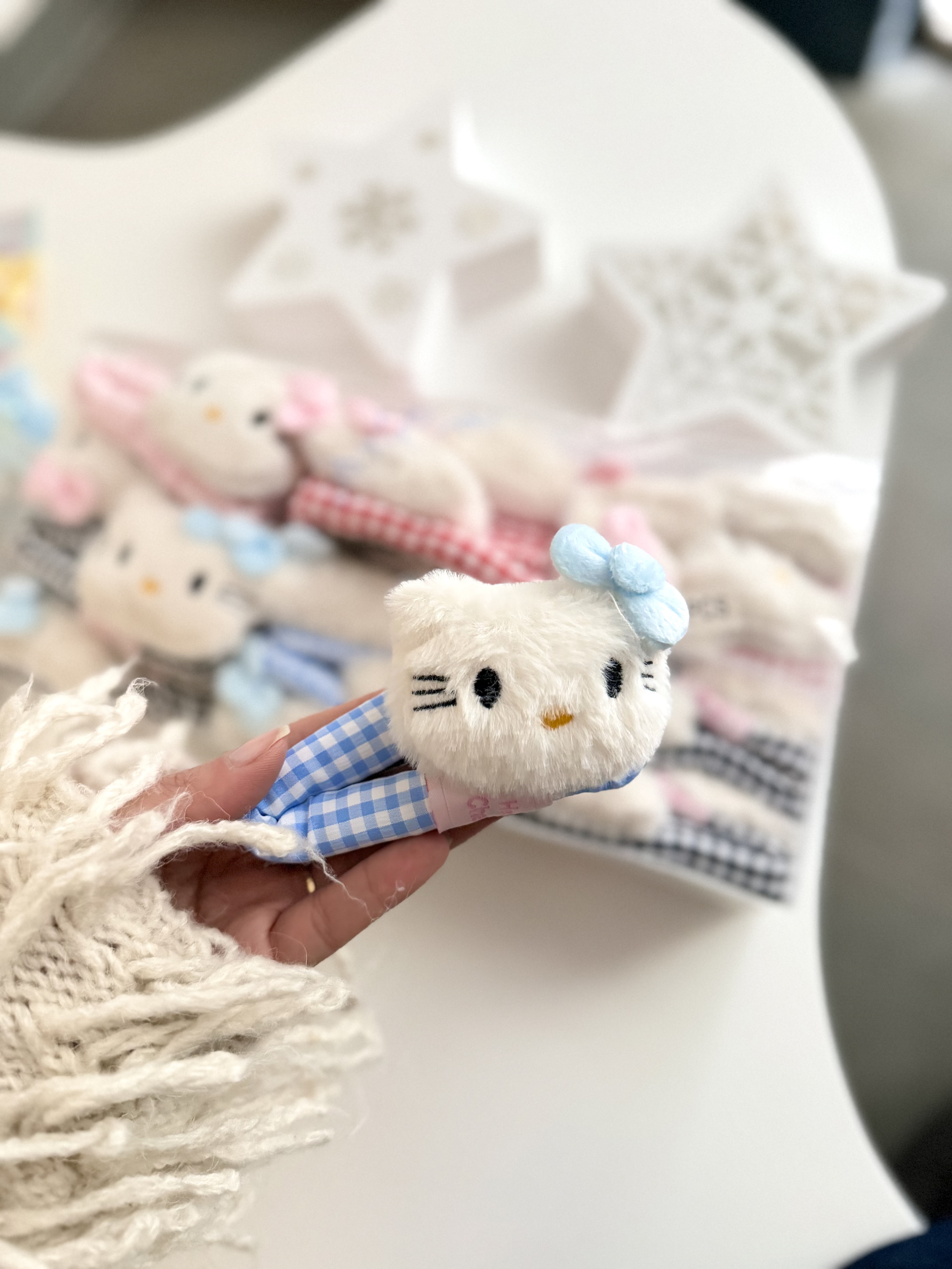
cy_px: 634
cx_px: 476
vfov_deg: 71.6
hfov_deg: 56.8
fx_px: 880
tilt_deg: -72.6
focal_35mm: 24
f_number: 1.78
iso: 1000
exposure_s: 1/35
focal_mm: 6.76
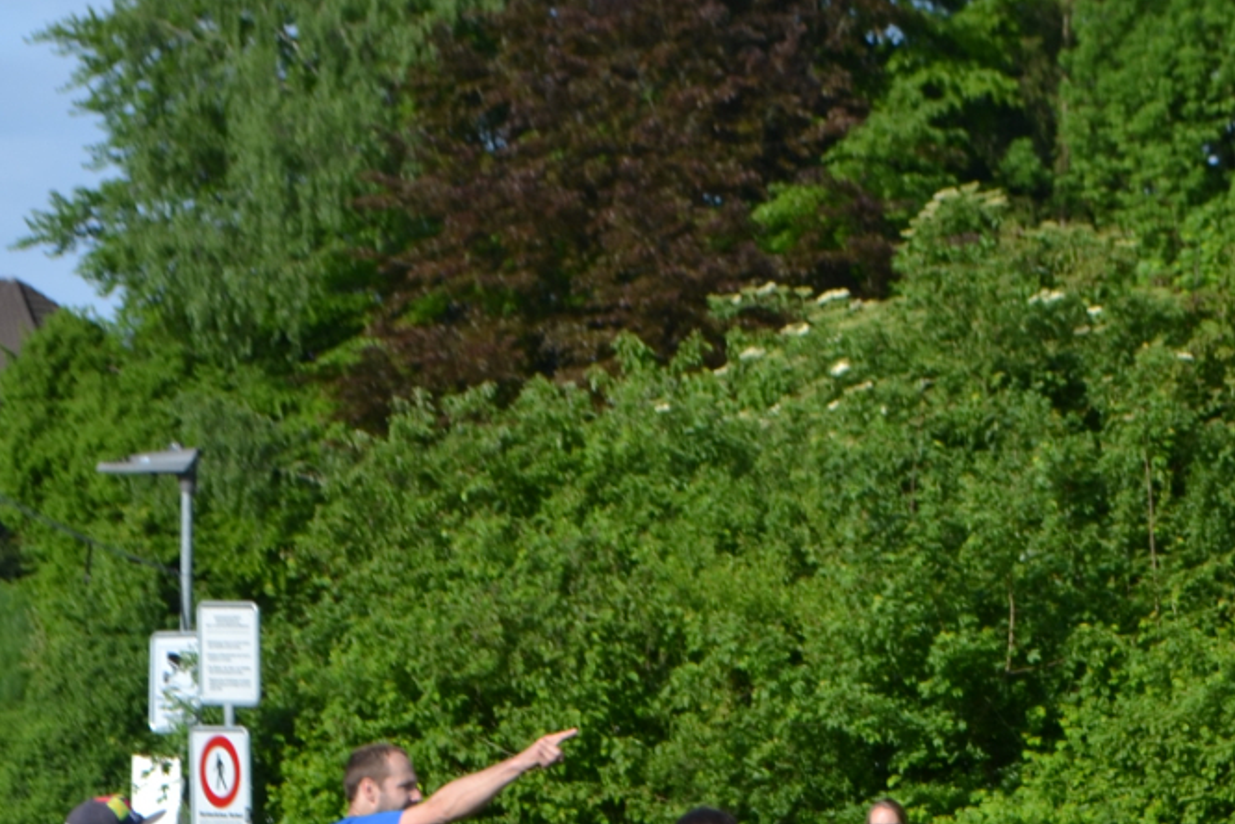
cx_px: 1530
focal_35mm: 208
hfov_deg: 9.8
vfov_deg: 6.6
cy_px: 671
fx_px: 7119
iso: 100
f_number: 8
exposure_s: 1/250
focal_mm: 45
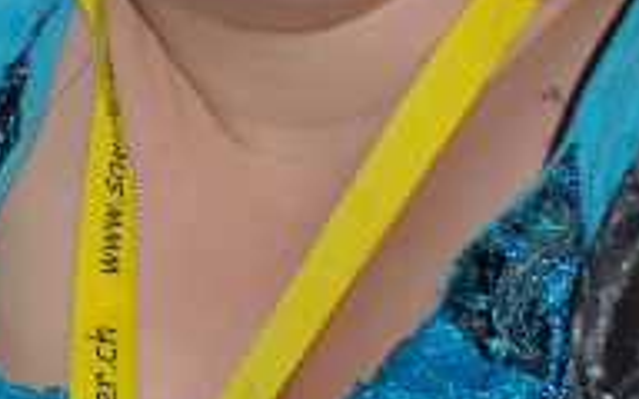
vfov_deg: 4.5
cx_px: -416
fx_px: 4976
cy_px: -447
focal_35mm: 286
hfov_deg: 7.2
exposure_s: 1/60
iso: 200
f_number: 4.5
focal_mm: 35
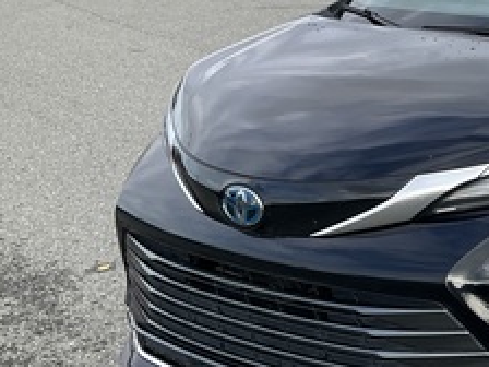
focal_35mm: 83
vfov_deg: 17.8
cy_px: 201
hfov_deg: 21.2
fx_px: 1172
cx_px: 651
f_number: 1.8
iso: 25
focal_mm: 3
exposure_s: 1/519
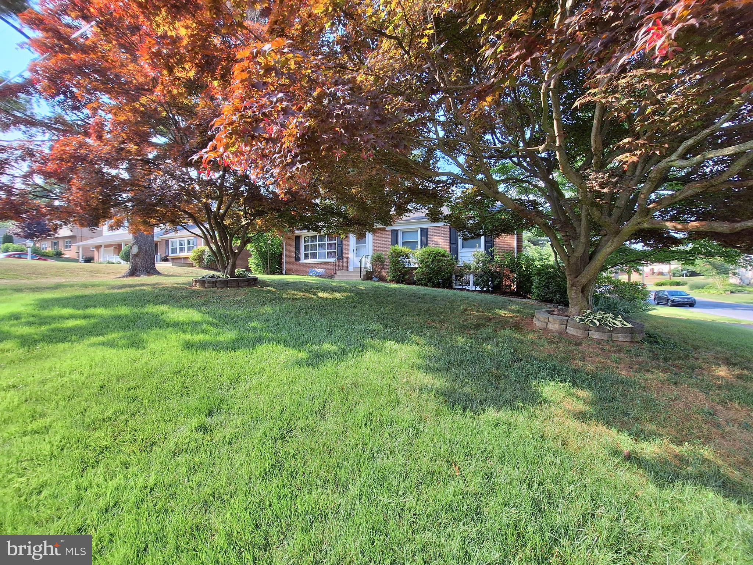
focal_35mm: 13
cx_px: 376
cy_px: 282
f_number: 2.2
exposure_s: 1/331
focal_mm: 1.74
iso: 40
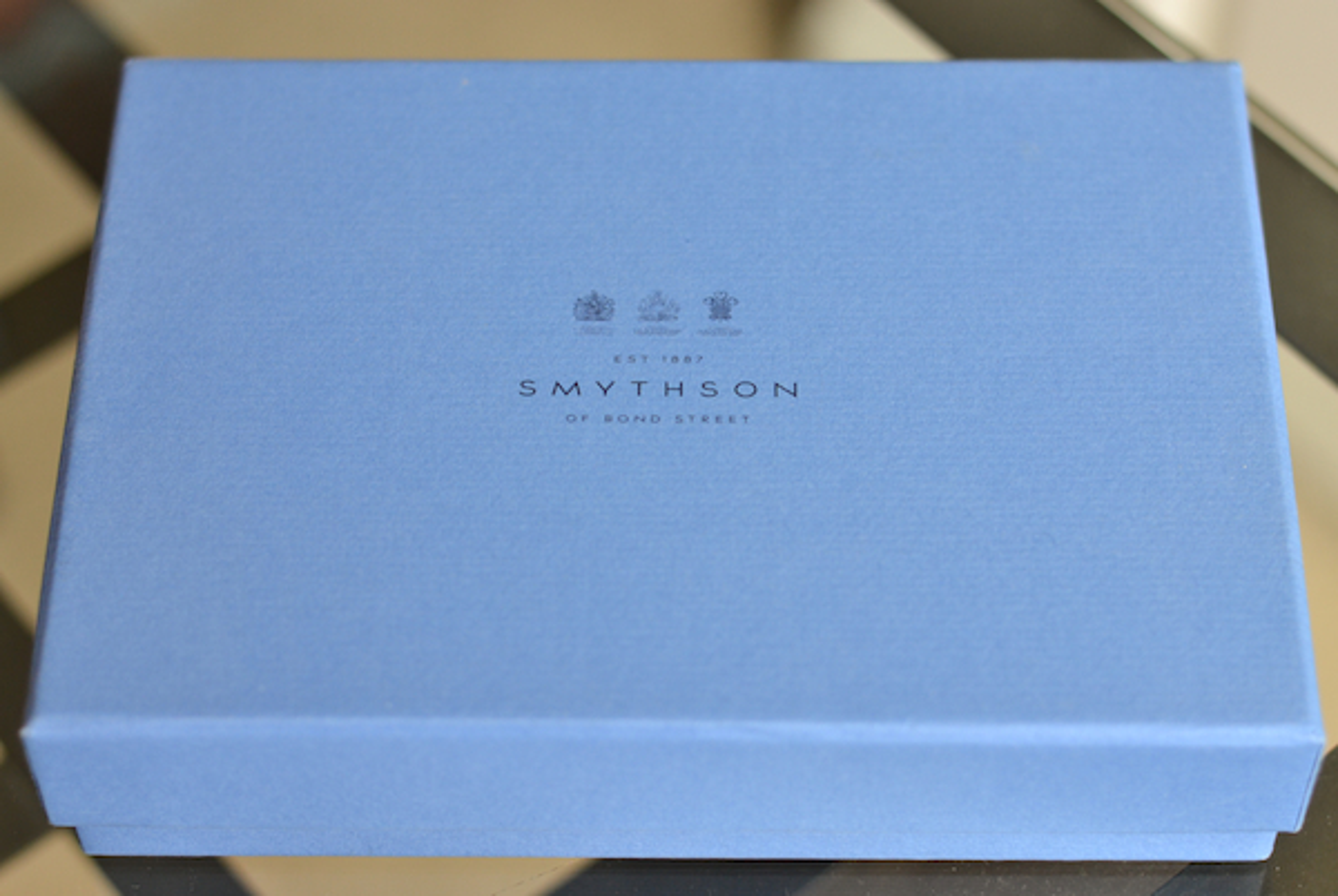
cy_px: 448
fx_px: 2792
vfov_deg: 18.2
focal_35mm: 75
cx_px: 669
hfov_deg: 27.0
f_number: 3.5
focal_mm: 50
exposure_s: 1/60
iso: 400
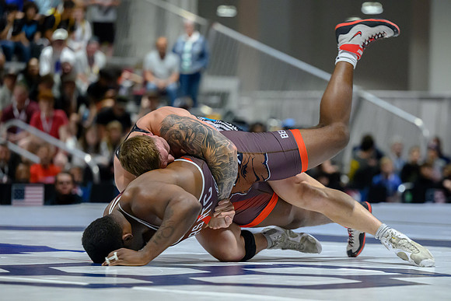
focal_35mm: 189
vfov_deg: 7.3
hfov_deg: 10.9
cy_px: 202
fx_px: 2366
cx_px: 286
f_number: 2.8
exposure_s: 1/640
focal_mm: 140
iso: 8000
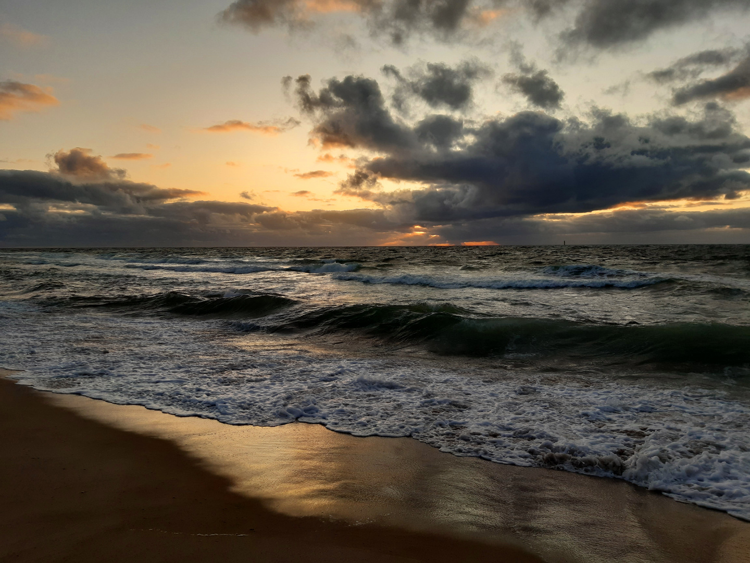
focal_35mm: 26
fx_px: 563
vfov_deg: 53.1
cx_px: 375
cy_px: 282
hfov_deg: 67.3
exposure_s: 1/626
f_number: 1.7
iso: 40
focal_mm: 3.92
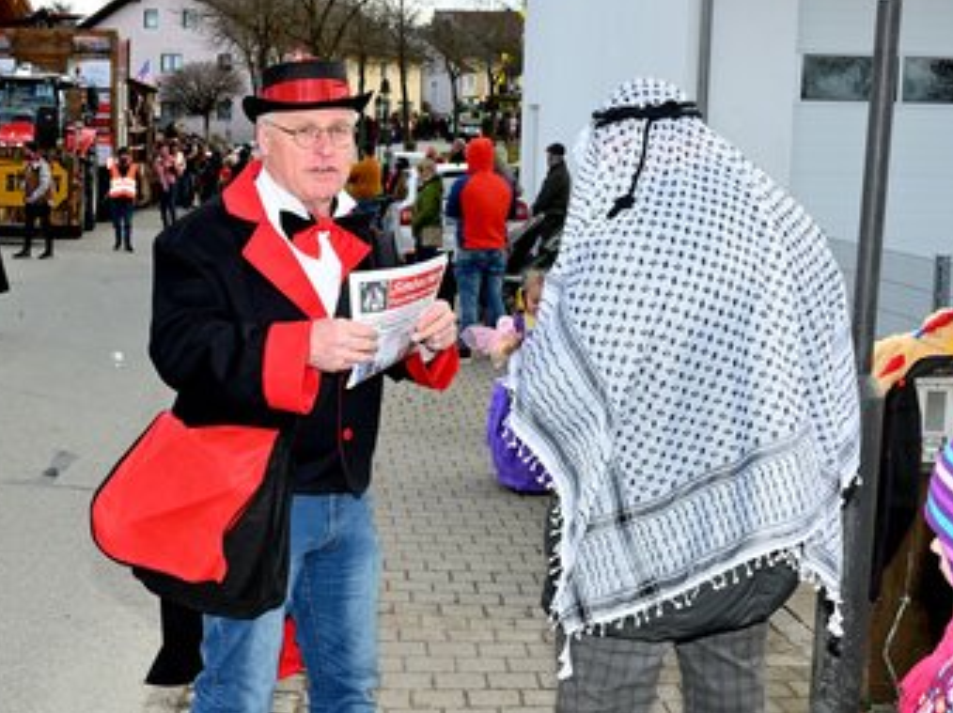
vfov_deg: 25.2
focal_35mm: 58
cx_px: 431
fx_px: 1596
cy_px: 341
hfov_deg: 33.2
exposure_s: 1/200
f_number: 16
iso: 1000
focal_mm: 51
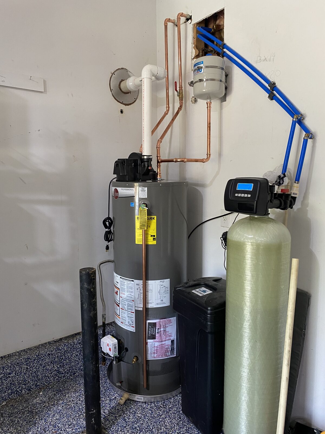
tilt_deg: -6.6
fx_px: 325
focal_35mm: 26
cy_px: 217
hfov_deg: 53.1
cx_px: 162
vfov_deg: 67.3
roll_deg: -0.2
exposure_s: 1/60
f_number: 1.8
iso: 160
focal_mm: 4.25
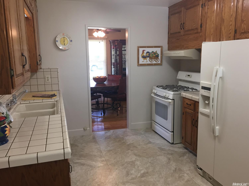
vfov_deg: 48.2
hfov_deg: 61.7
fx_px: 209
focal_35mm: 29
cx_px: 124
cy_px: 93
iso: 80
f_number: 2.2
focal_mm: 4.15
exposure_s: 1/30
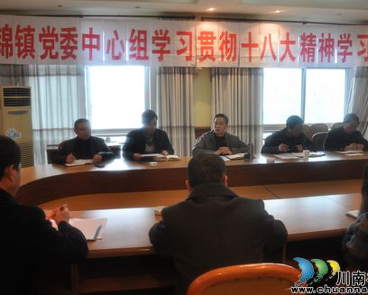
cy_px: 148
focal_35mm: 31
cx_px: 182
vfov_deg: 47.2
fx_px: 338
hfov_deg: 57.1
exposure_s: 1/20
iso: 400
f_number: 4.5
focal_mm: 18
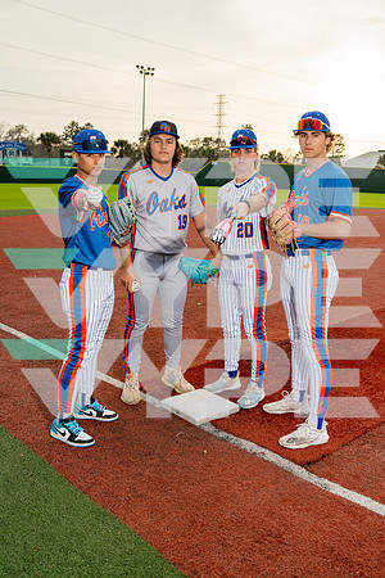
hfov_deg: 37.9
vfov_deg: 54.4
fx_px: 561
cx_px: 192
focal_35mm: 35
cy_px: 289
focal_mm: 35
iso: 250
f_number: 5.6
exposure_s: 1/250
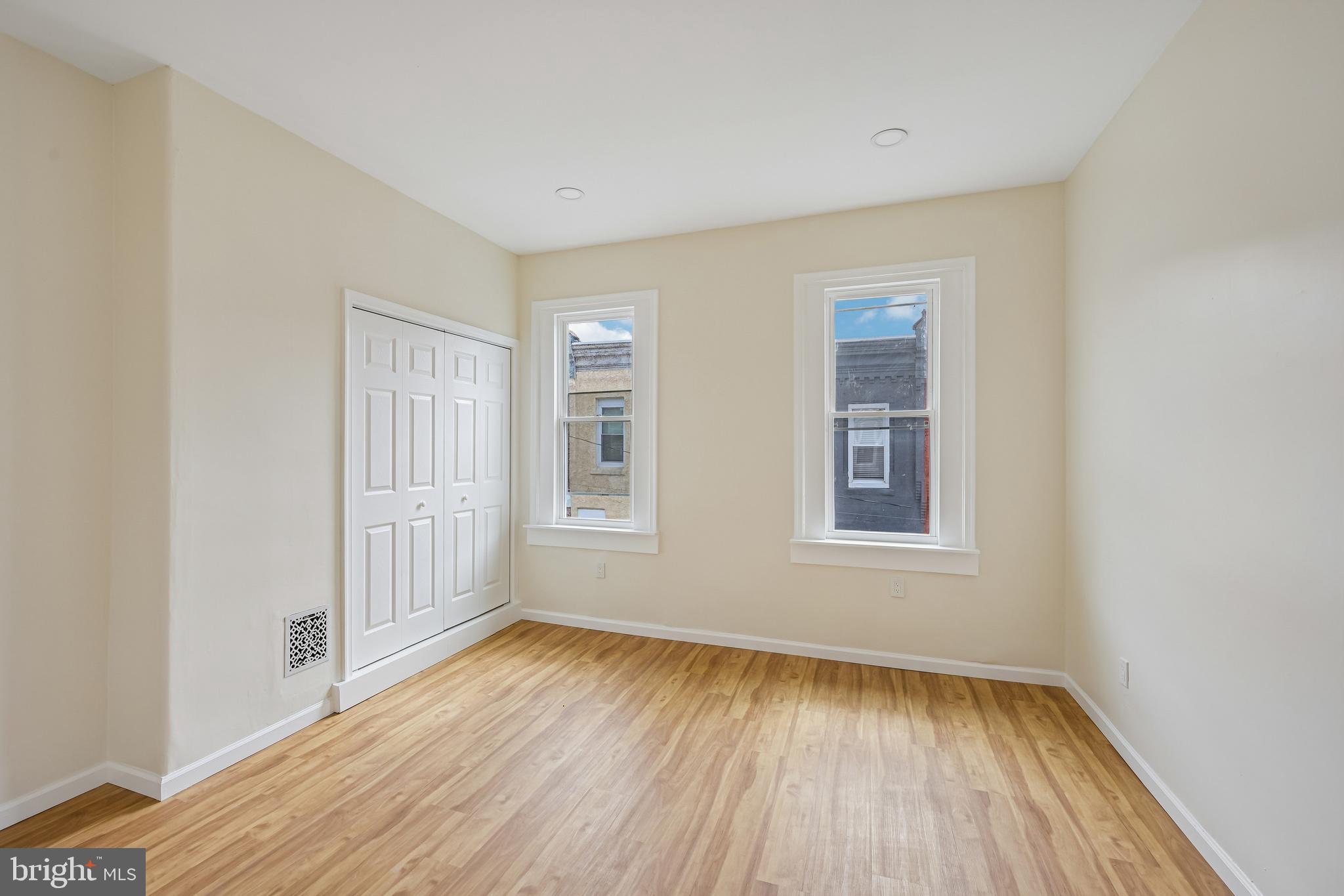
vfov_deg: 77.3
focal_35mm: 15
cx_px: 672
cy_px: 448
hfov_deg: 100.4
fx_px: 560
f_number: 8
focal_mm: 15
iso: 100
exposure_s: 1/25
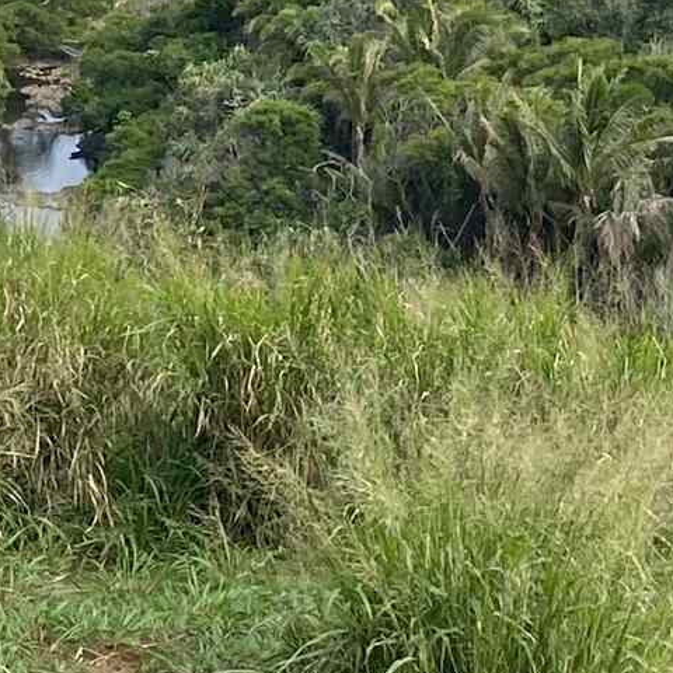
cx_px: 150
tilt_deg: -7.8
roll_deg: +0.3
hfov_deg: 11.8
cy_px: -259
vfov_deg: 11.5
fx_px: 3233
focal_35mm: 147
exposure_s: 1/2463
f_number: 1.8
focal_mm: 4.25
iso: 32
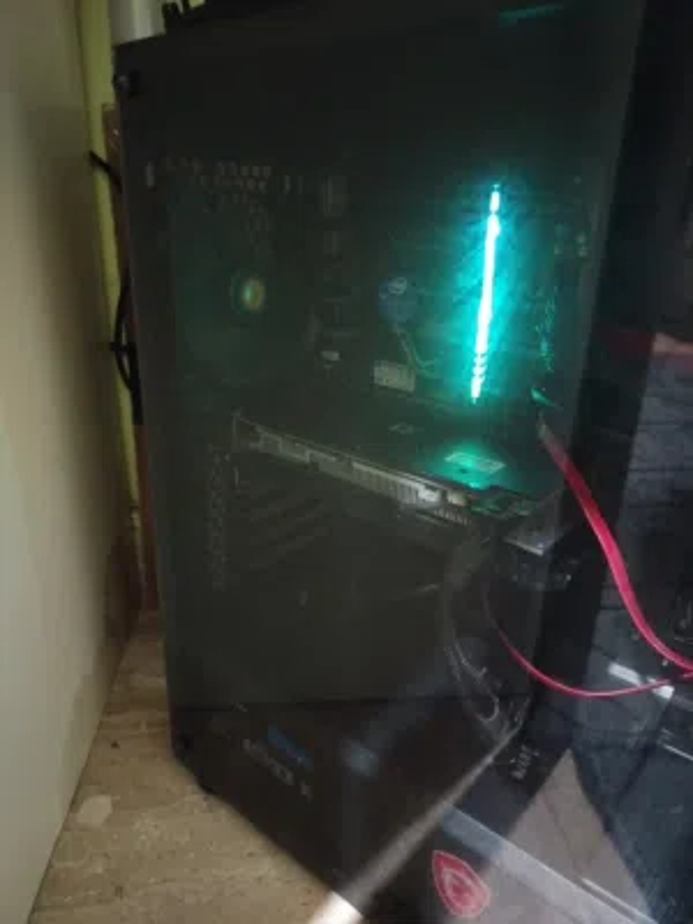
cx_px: 346
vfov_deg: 71.6
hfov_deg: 56.8
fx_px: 641
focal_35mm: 24
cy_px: 462
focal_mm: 5.25
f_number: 1.75
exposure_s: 1/16.7
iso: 18944
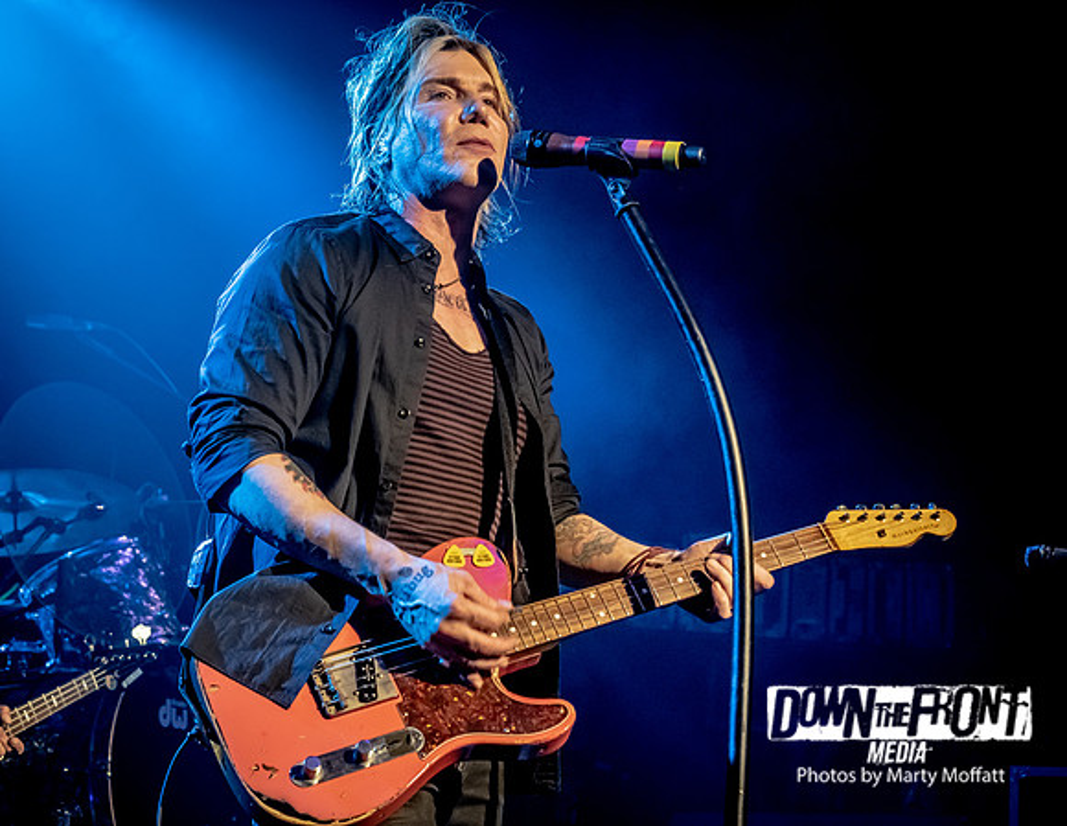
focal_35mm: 83
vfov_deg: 18.2
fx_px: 2574
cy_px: 408
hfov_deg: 23.4
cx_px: 510
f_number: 4
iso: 1600
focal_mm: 40
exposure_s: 1/200
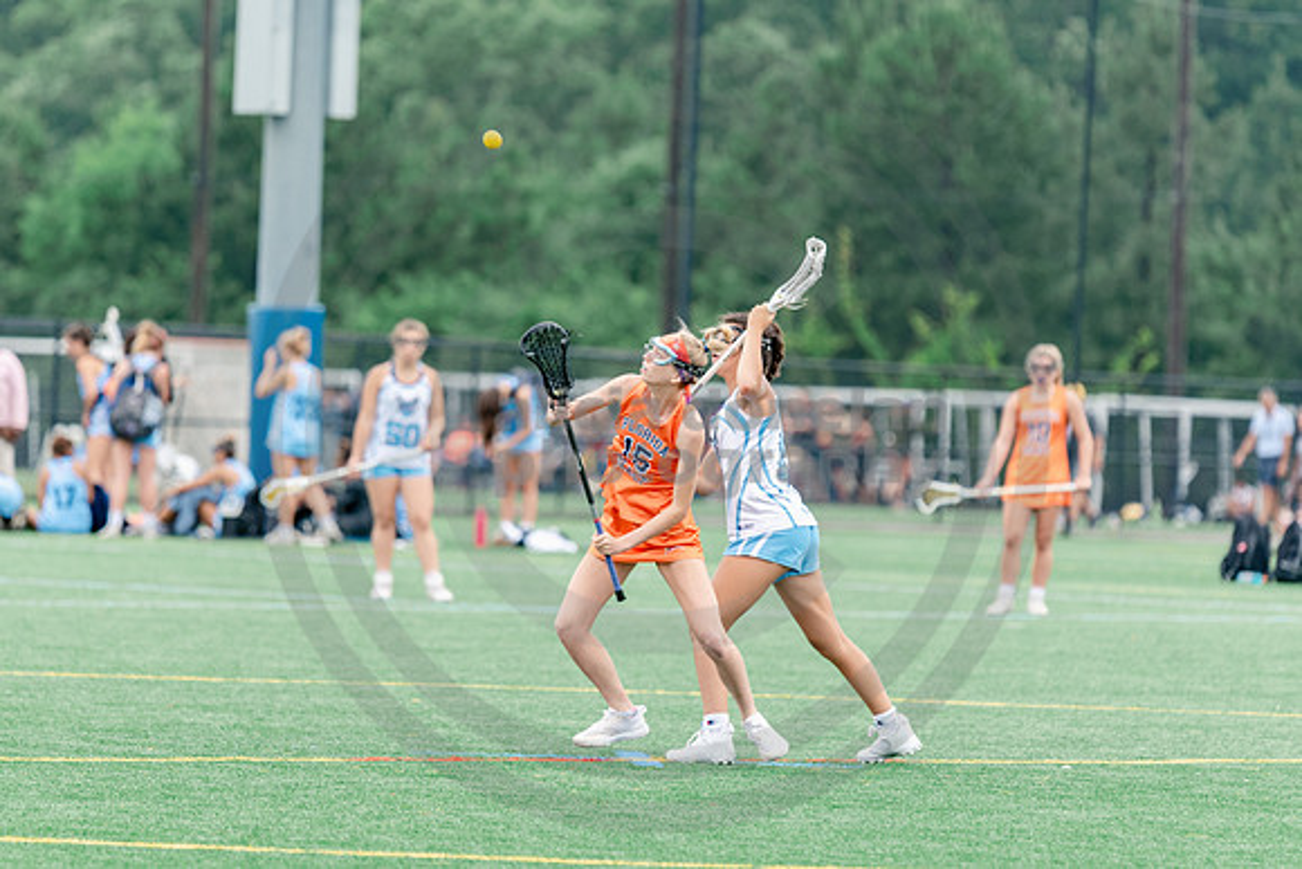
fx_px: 12216
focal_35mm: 338
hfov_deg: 6.1
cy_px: 435
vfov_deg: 4.1
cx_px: 625
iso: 250
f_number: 2.8
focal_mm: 200
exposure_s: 1/500
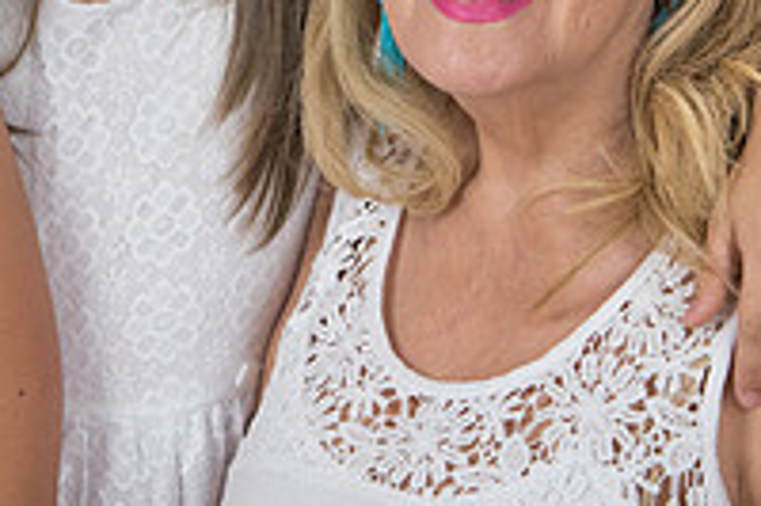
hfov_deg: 9.4
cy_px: -82
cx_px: 148
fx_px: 4604
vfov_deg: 6.3
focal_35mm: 218
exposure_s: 1/125
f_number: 5
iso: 1250
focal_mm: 75
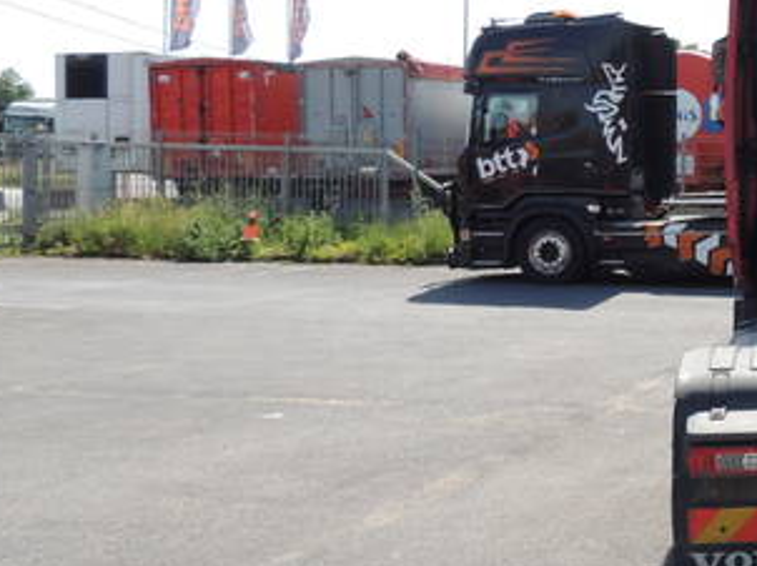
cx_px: 909
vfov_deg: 24.3
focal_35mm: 60
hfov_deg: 28.1
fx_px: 1311
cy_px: 205
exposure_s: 1/800
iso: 100
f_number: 3
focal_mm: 4.3
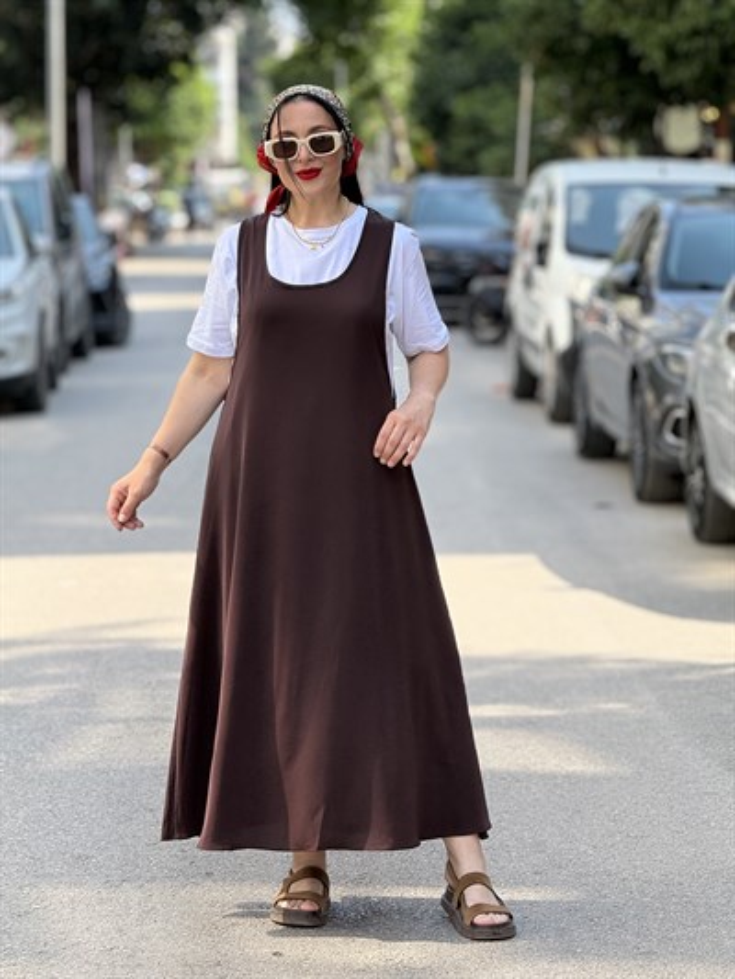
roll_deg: +0.7
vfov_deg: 16.4
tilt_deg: -4.9
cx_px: 368
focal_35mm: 120
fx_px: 3396
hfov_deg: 12.4
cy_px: 490
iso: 64
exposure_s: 1/483
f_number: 2.8
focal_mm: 15.66
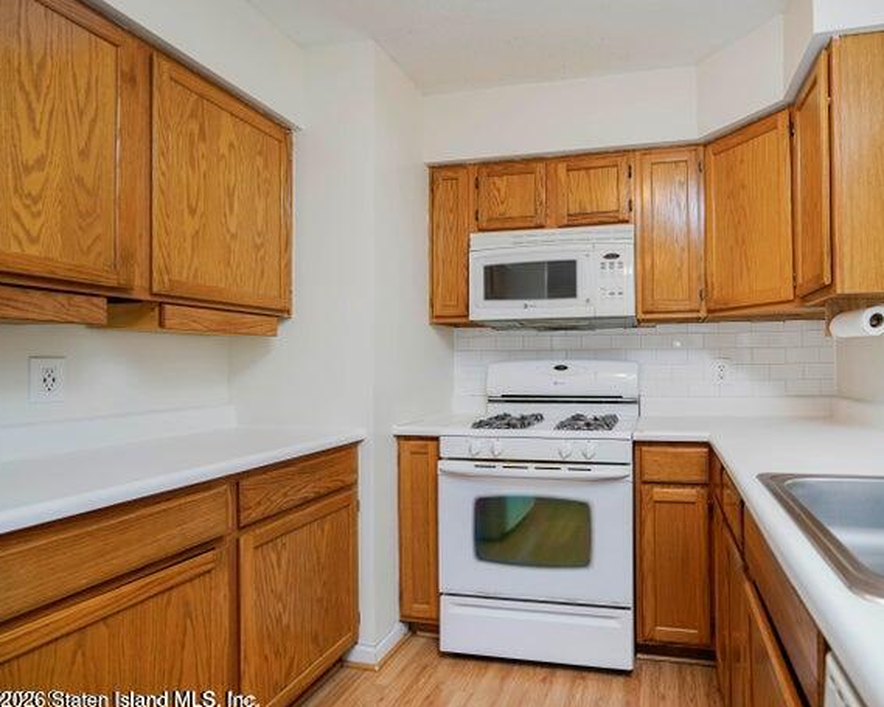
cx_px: 536
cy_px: 360
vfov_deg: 70.8
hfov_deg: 82.2
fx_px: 497
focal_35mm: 19
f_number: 4
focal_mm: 16
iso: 160
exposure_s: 1/30
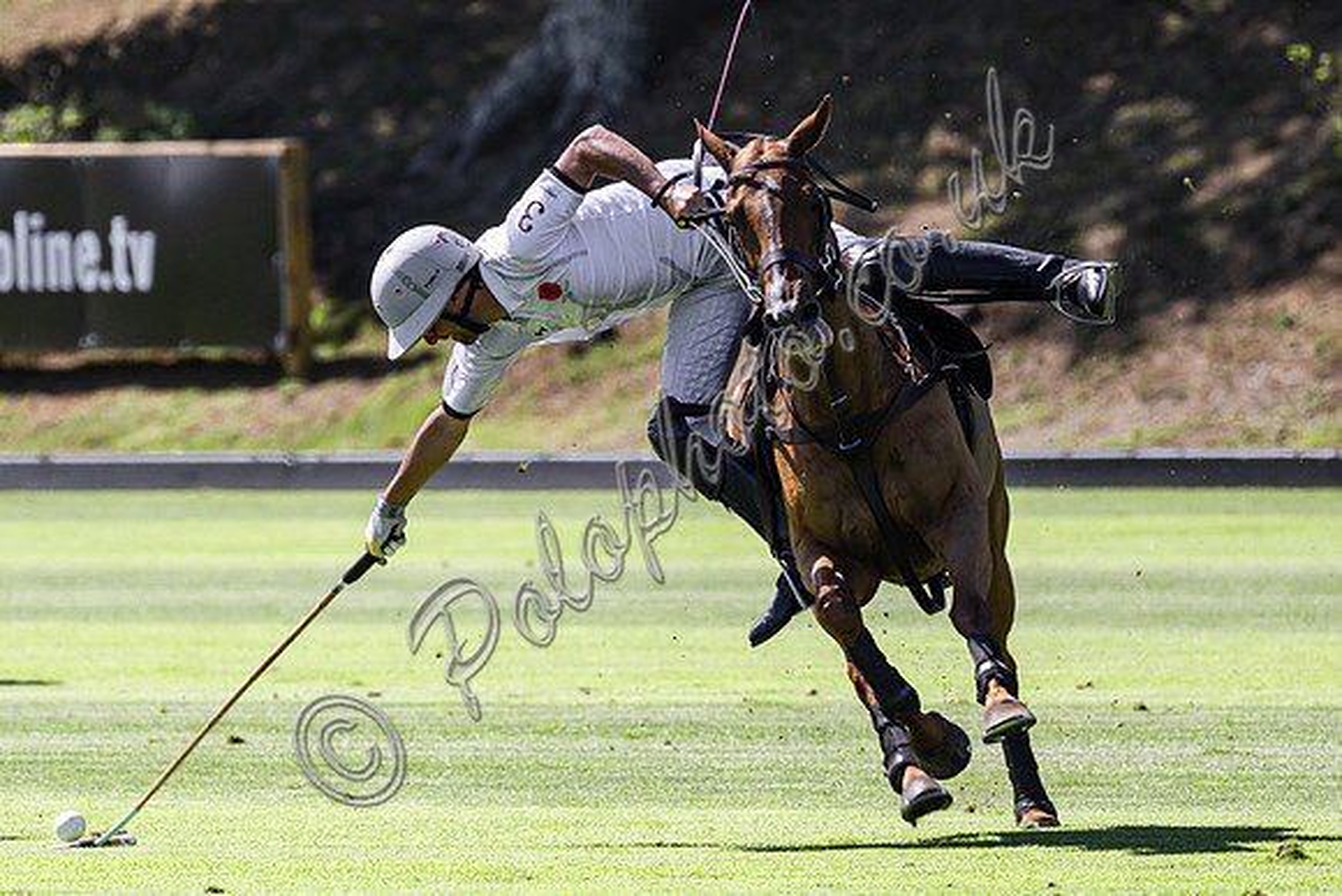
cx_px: 558
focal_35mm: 887
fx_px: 33059
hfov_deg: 2.3
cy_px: 456
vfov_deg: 1.6
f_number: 5.6
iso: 320
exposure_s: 1/800
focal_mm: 400
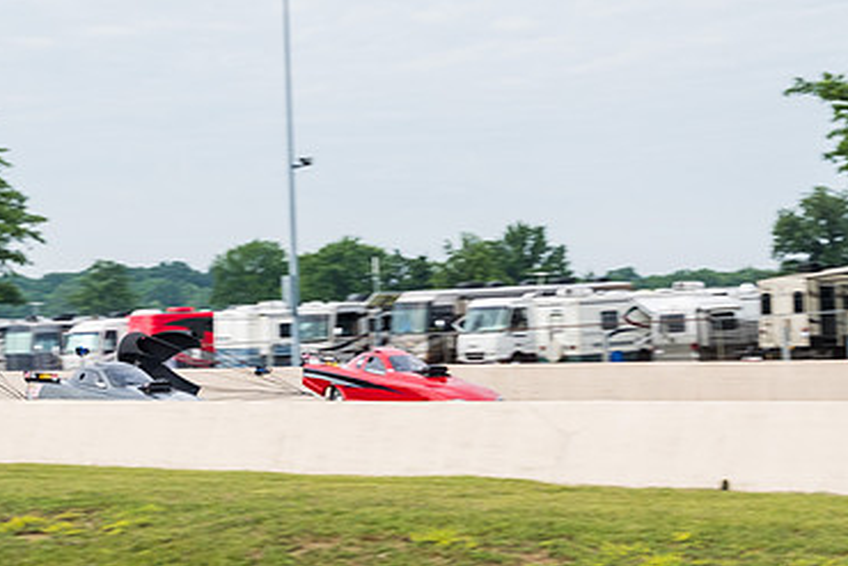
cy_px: 368
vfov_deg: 8.9
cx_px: 341
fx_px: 3652
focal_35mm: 155
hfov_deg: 13.2
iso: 400
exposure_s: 1/250
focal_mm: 66
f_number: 9
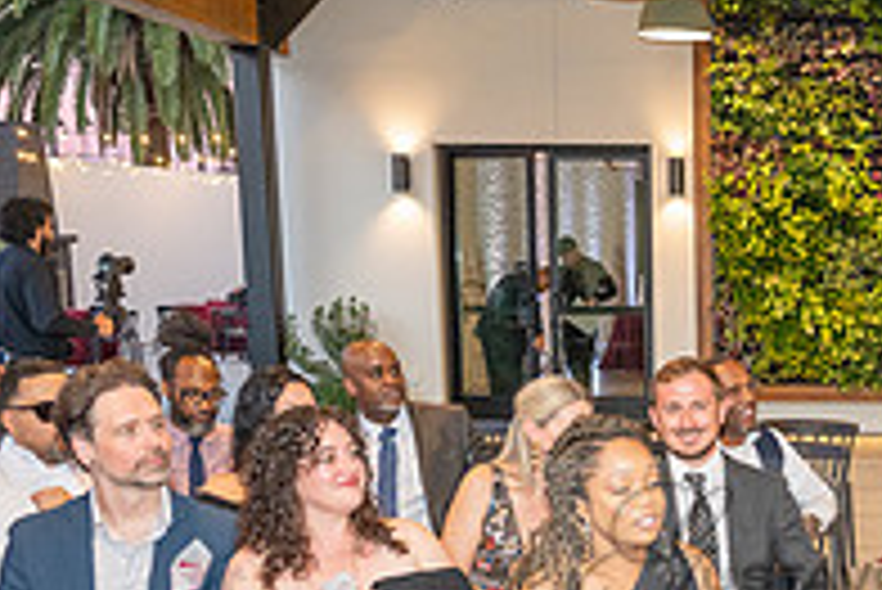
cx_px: 927
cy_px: 565
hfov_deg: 26.6
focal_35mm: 71
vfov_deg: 18.8
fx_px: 1741
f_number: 3.2
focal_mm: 24
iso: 1000
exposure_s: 1/200
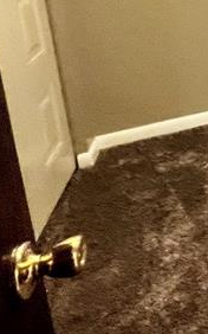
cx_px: 521
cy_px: -47
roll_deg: +0.3
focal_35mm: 50
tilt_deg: -10.5
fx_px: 454
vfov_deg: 34.0
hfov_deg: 14.3
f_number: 1.8
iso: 320
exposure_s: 1/60
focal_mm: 1.57
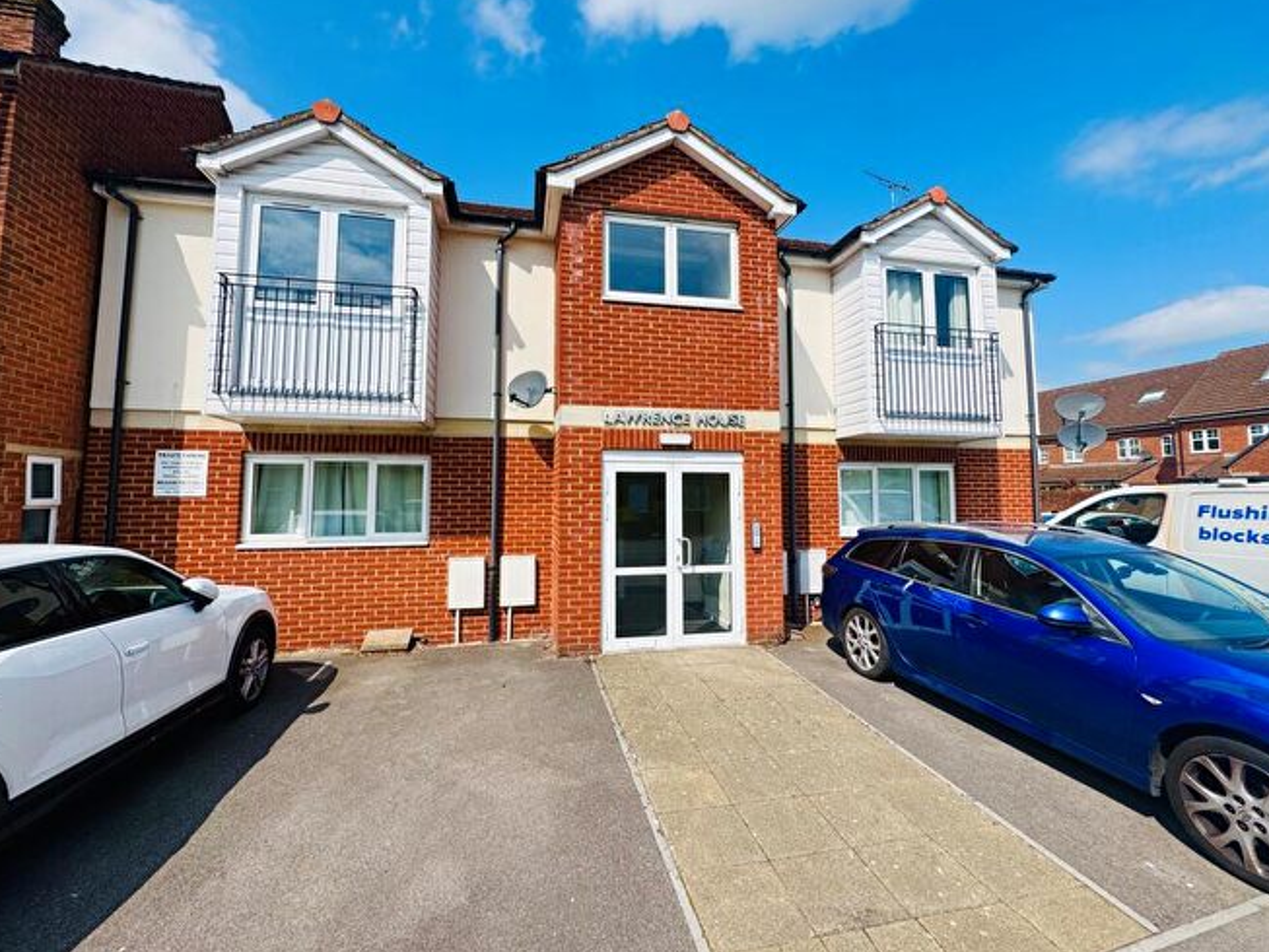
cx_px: 635
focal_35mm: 15
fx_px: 550
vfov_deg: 81.7
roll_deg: -2.2
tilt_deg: +5.5
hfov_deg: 98.2
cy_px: 452
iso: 50
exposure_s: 1/2985
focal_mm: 2.22
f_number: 2.2
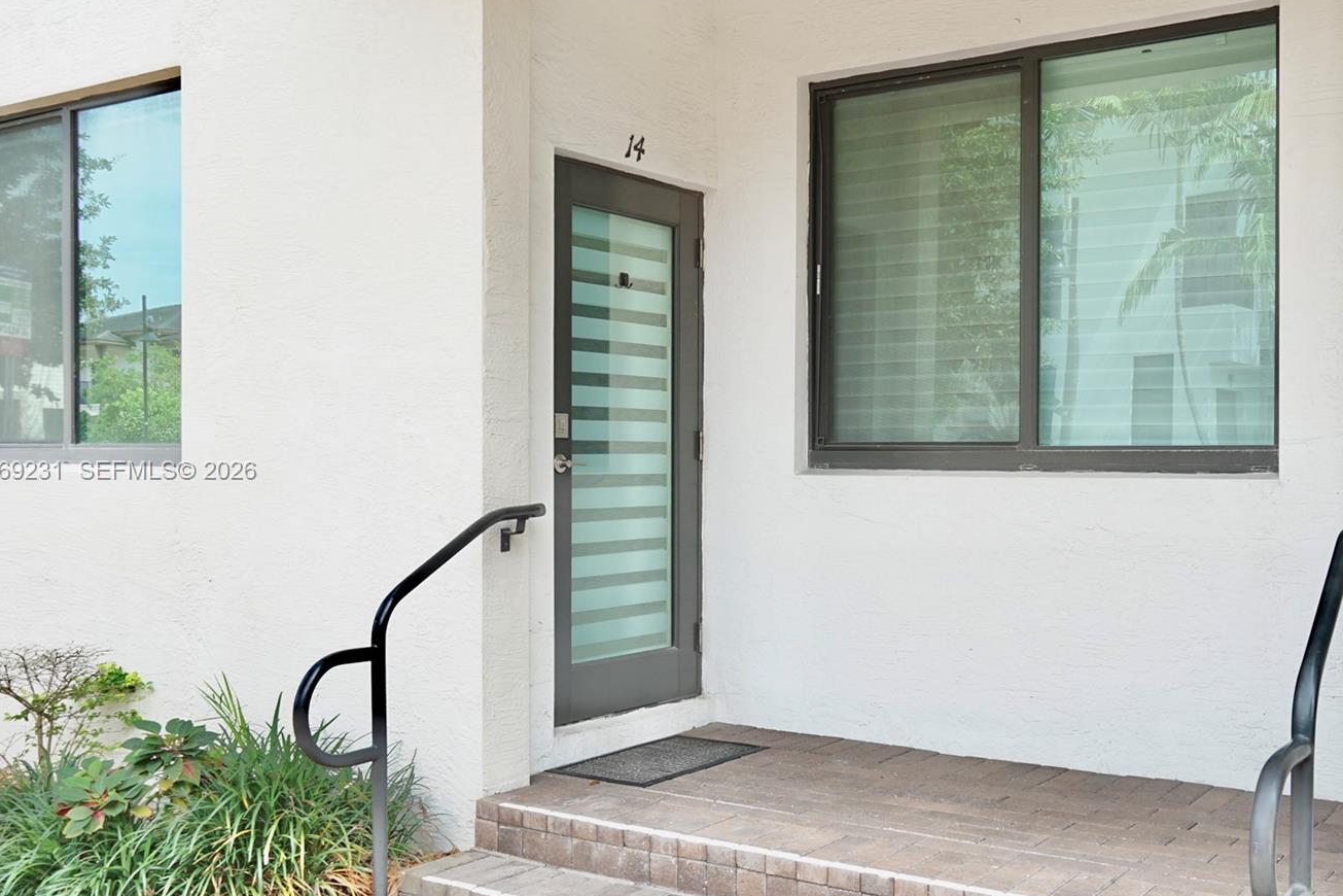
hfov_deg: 50.6
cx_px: 758
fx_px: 1418
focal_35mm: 38
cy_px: 472
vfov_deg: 35.0
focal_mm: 21
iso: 100
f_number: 5.6
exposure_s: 1/80
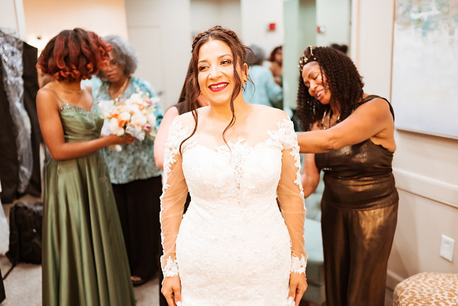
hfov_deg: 54.4
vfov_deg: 37.9
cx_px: 229
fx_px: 445
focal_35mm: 35
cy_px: 153
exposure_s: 1/400
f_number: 1.8
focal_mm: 35
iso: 1250
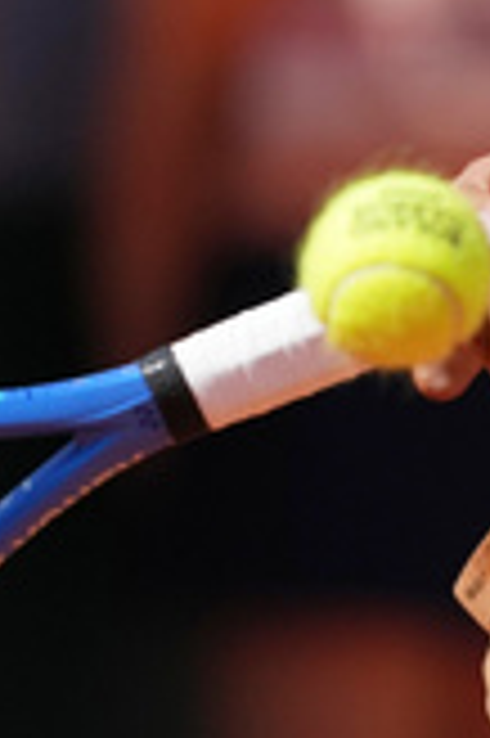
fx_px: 38298
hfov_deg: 0.7
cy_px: 112
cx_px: 967
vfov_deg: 1.1
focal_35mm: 1872
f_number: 2.8
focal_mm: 300
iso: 500
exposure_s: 1/10000
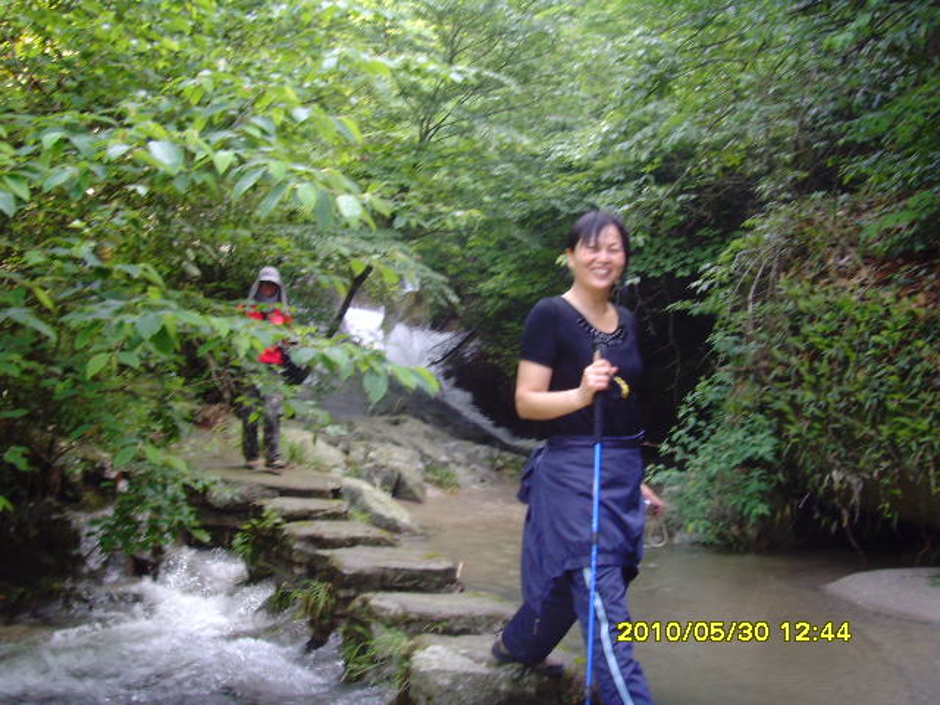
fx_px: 1059
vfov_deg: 36.8
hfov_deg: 47.9
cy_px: 352
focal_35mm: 39
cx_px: 470
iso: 160
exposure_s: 1/45
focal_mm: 6.6
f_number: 3.5
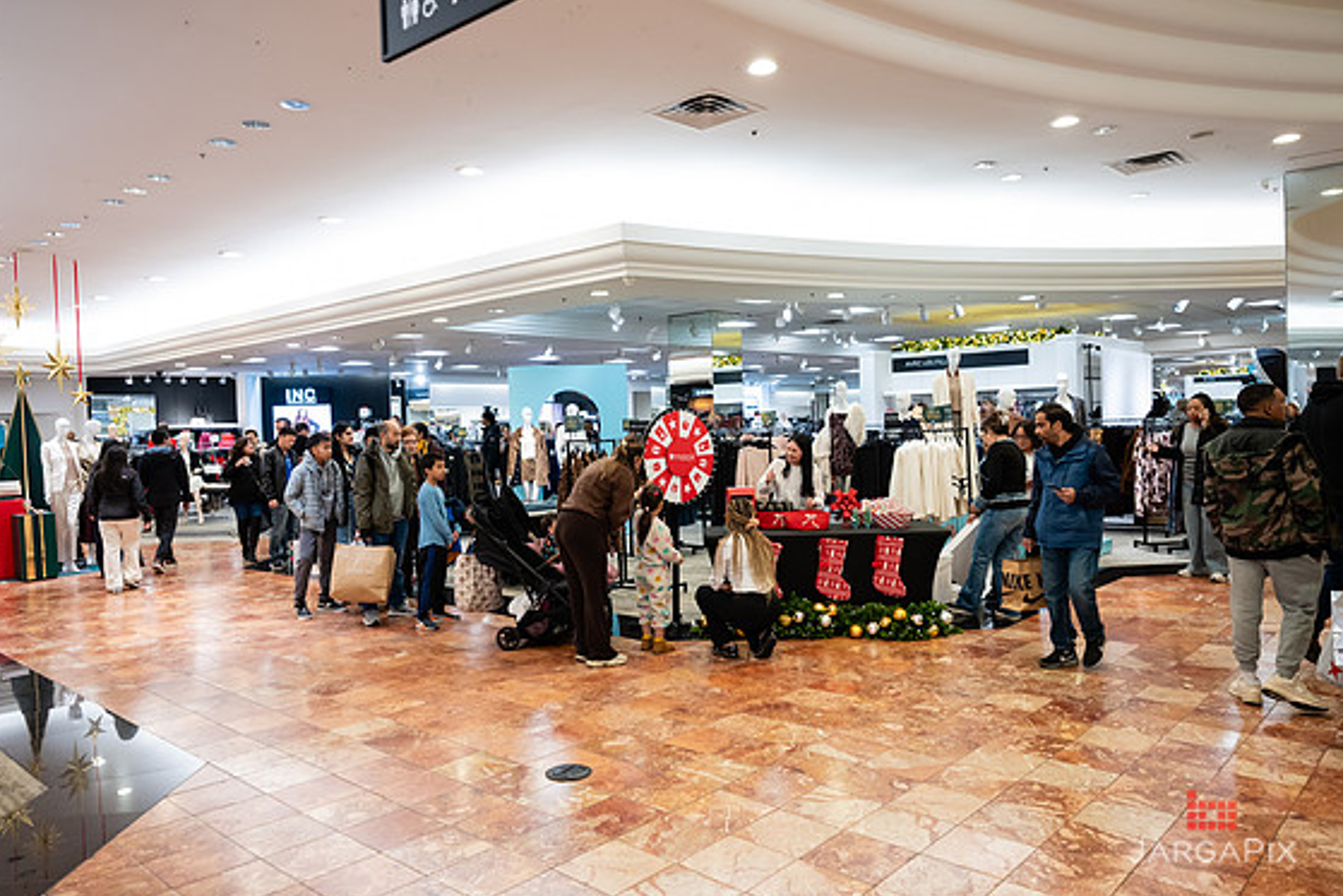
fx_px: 933
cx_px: 661
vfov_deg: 51.3
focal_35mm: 25
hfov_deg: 71.5
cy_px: 450
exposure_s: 1/125
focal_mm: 24
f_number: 3.2
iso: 1000
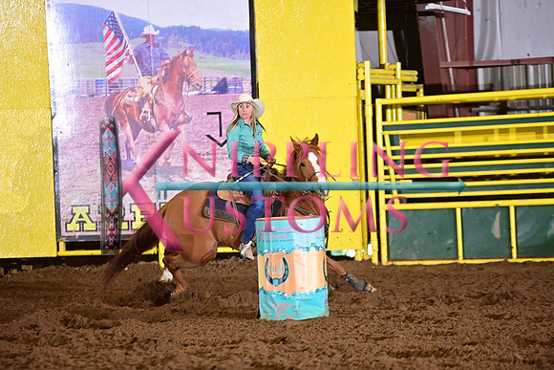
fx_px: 3078
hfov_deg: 10.3
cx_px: 277
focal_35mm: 200
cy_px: 185
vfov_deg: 6.9
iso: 1250
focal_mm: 200
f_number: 3.2
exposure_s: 1/200
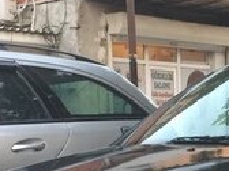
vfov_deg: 12.6
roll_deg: +0.5
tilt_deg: -6.5
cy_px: 215
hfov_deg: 16.9
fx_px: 754
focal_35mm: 114
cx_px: 224
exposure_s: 1/33
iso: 64
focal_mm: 4.15
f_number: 2.2
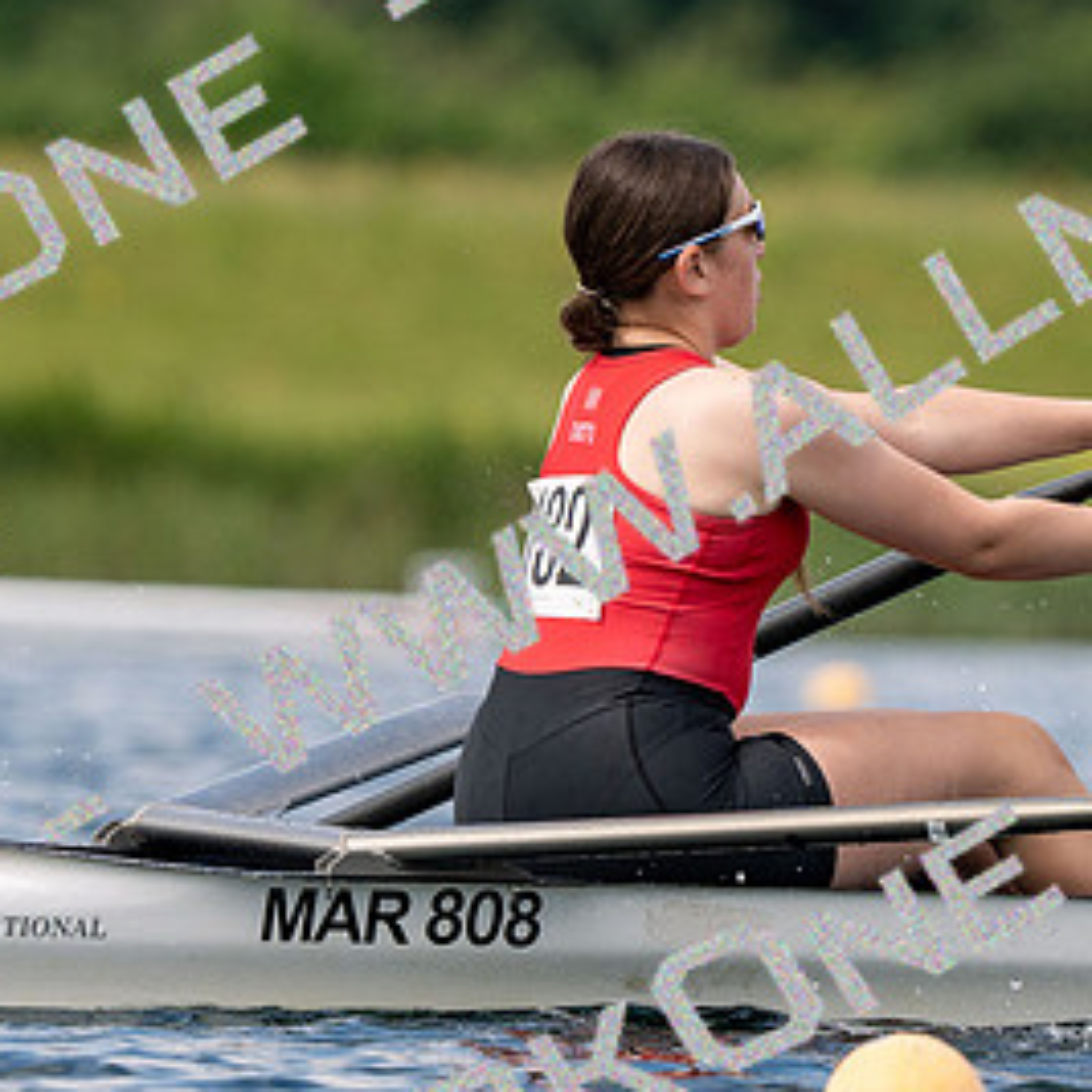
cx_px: 896
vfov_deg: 1.7
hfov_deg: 1.7
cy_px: 789
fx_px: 36368
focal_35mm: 1019
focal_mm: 400
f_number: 5.6
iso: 250
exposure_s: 1/1600
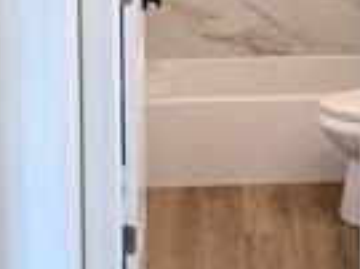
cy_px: -48
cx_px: 320
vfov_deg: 12.7
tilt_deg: -6.6
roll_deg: +1.3
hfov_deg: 17.1
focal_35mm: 114
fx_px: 1185
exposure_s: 1/120
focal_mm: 6.76
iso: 125
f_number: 1.78
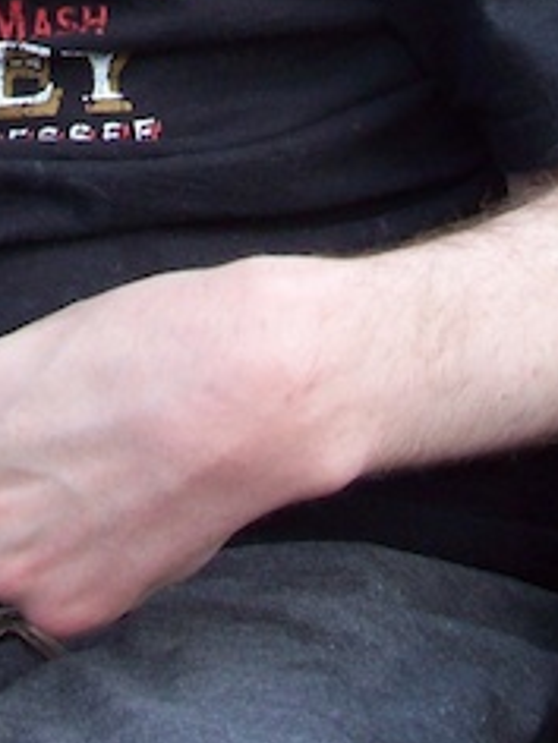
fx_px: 2622
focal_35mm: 122
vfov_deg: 14.8
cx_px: 5
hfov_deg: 12.0
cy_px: -447
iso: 80
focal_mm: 6
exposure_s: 1/197
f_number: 2.7
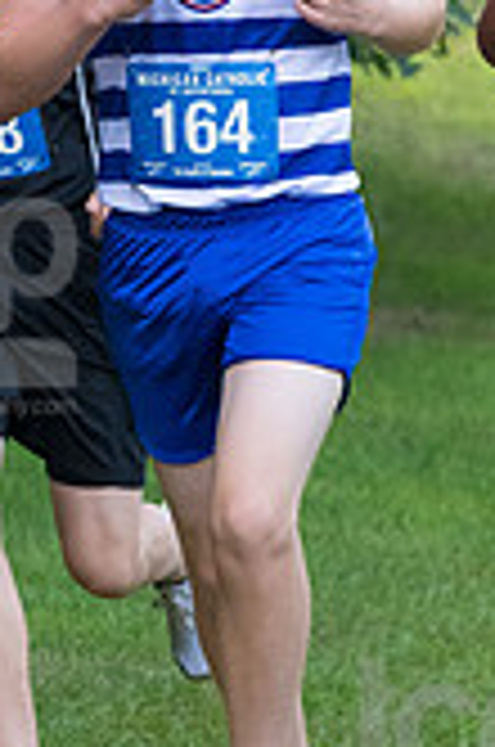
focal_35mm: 448
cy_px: 292
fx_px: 9278
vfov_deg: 4.6
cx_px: -29
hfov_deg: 3.1
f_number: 5
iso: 3200
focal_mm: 110
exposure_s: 1/1600
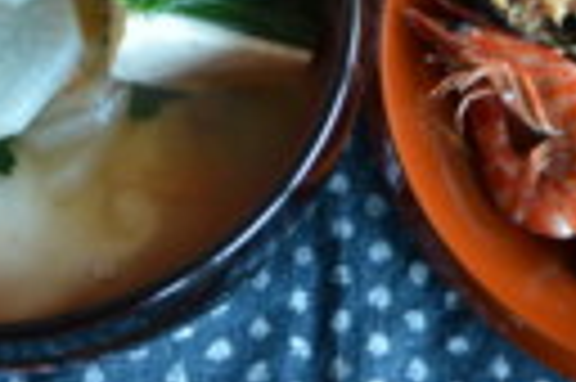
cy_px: 155
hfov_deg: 15.7
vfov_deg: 10.4
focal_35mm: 131
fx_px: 2093
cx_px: 306
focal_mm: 28
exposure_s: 1/40
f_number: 4
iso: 1600
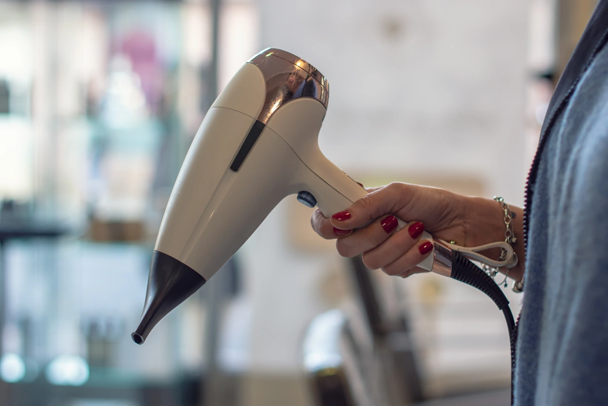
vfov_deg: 18.2
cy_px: 203
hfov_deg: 27.0
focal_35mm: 75
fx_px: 1267
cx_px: 304
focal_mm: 50
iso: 320
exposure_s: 1/400
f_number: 2.2
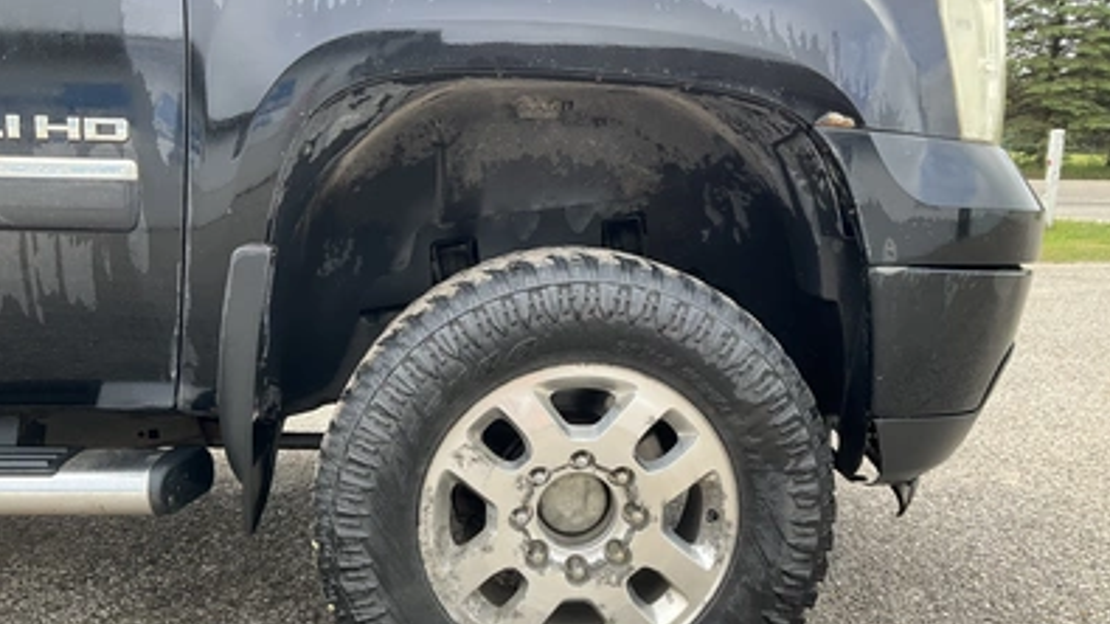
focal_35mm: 32
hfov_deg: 61.0
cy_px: 374
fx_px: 942
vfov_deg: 36.5
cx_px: 559
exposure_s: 1/250
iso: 25
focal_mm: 3
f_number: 1.8
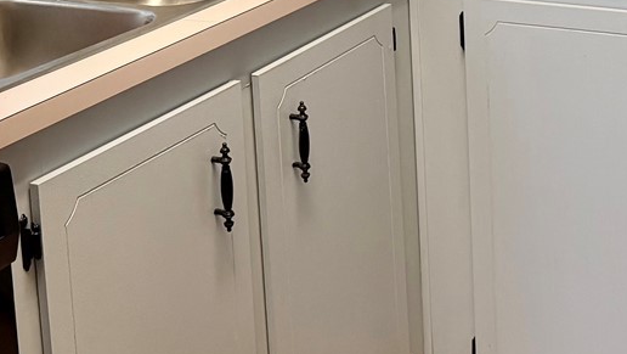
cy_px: -164
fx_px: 1348
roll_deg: +2.5
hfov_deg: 25.9
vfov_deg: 14.1
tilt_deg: -8.0
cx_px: 467
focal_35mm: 81
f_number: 1.78
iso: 200
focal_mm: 6.76
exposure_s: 1/120
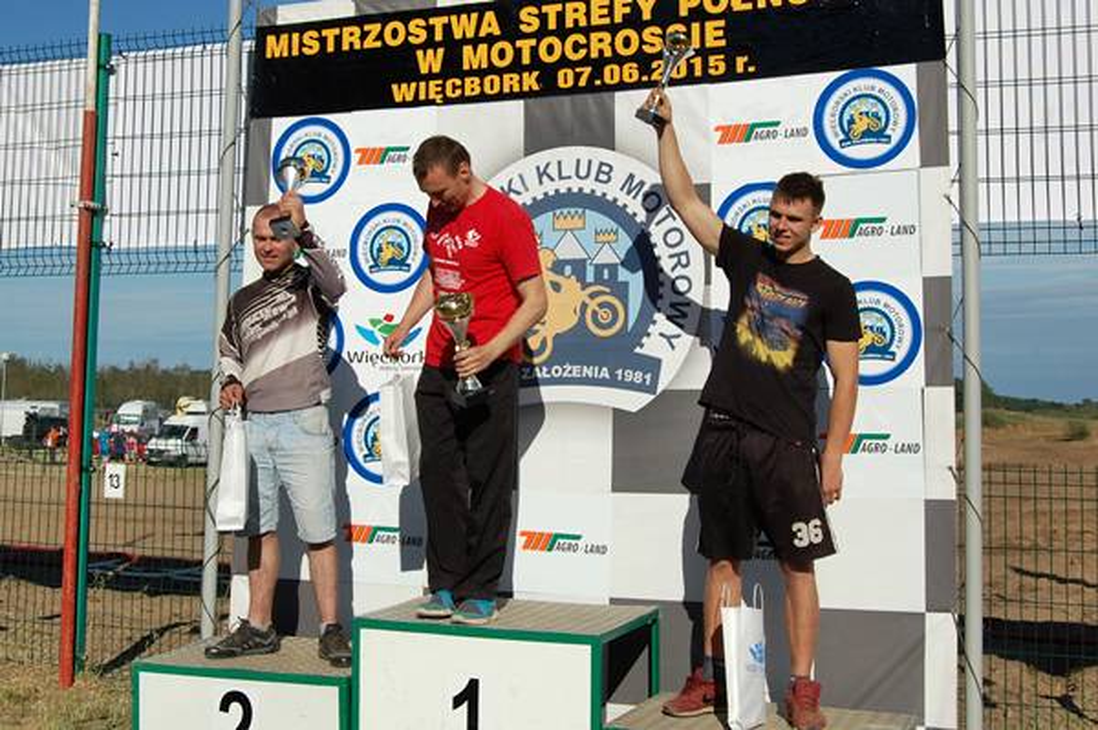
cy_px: 365
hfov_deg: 53.2
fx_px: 1097
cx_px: 549
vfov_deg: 36.8
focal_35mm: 36
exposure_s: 1/500
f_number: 11
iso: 200
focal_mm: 24
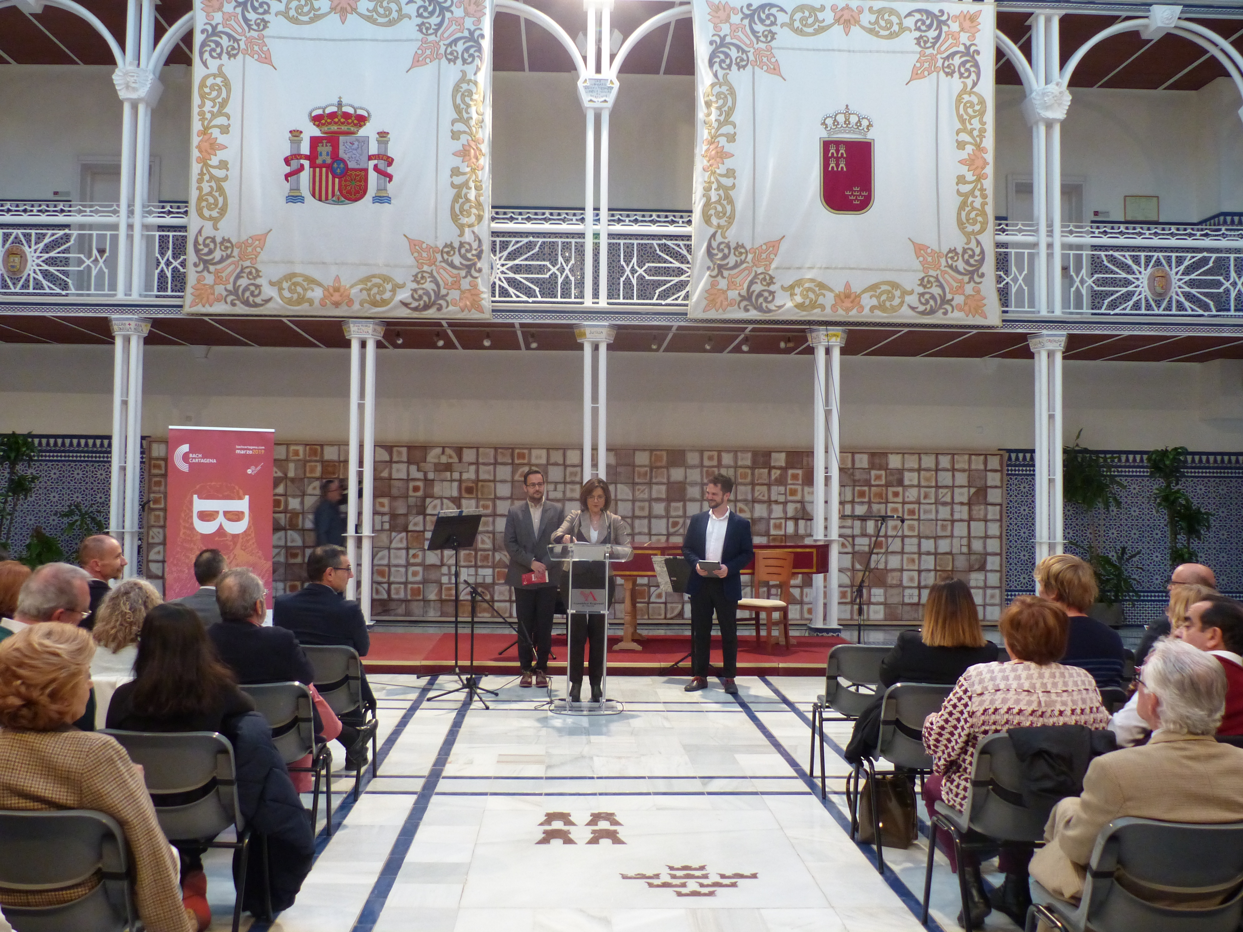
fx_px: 1185
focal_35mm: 33
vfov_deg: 42.9
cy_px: 466
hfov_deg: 55.4
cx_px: 622
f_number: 2.8
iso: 400
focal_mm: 5.9
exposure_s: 1/25
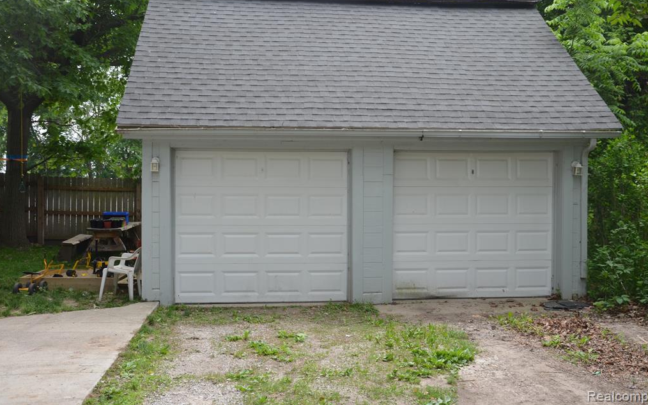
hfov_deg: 50.9
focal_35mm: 39
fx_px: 680
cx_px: 325
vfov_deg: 33.2
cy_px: 190
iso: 200
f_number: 7.1
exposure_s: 1/200
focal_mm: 25
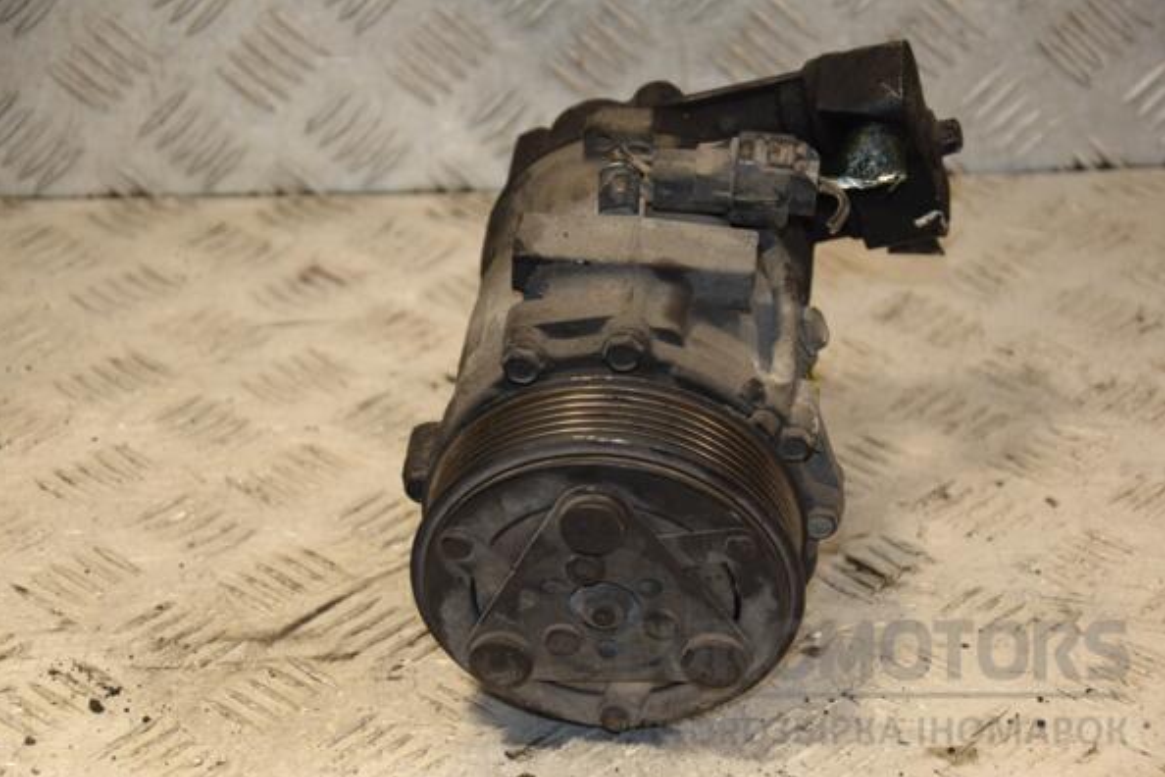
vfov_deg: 12.9
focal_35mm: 106
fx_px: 3430
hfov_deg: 19.3
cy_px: 388
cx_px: 579
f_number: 5.3
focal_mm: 70
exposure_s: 1/200
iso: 800
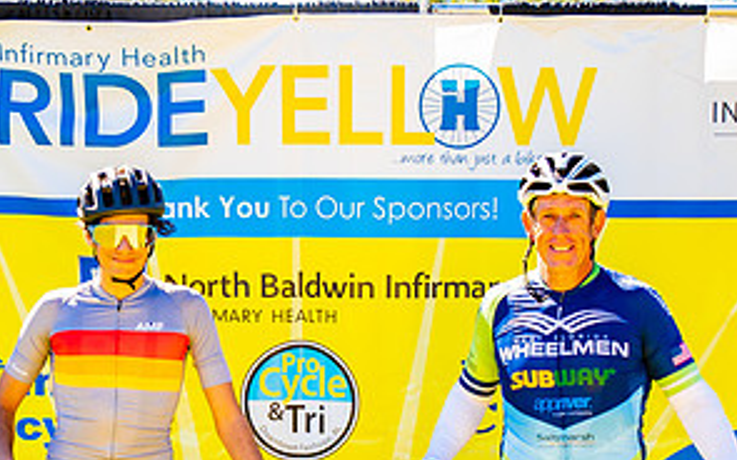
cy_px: 478
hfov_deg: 23.8
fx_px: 1746
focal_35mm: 87
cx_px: 361
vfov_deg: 14.7
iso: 100
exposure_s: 1/200
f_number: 2.8
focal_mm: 36
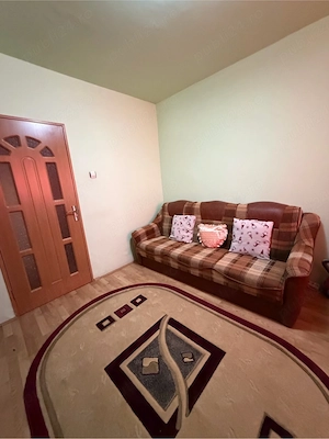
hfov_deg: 85.7
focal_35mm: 14
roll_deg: +4.3
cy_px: 220
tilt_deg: -11.0
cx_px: 164
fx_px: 177
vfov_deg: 102.1
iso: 1000
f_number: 2.2
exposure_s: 1/50
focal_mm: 2.22
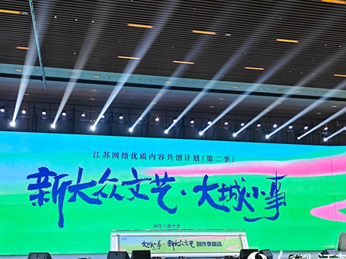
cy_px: 138
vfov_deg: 35.9
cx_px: 163
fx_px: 400
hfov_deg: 46.8
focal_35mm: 40
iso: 80
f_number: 1.6
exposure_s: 1/100
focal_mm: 5.84
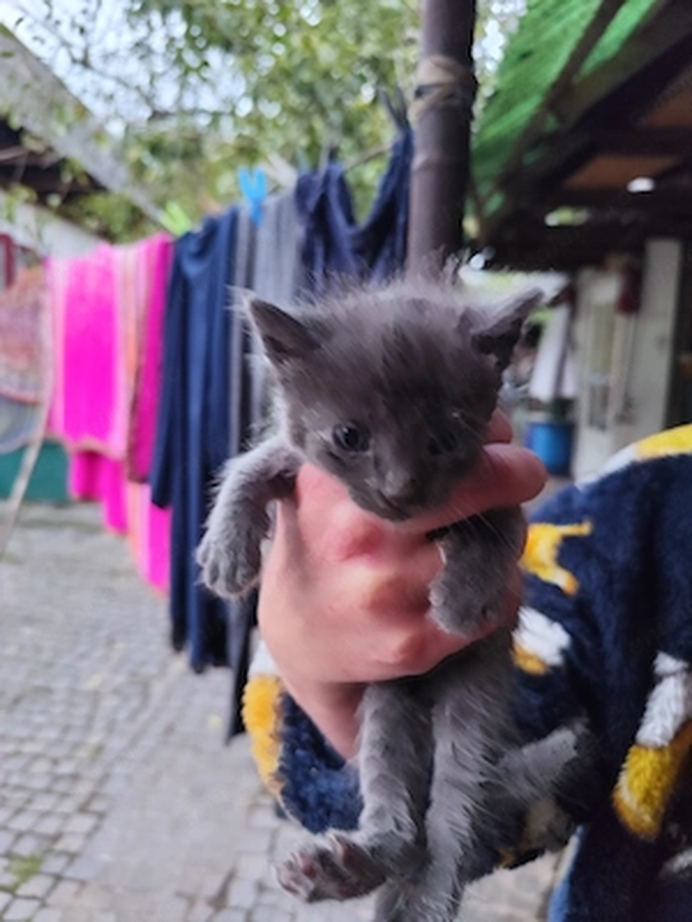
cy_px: 461
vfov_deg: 73.9
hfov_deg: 58.9
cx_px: 346
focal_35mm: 23
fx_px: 613
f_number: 1.65
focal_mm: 6.19
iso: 320
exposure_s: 1/33.3
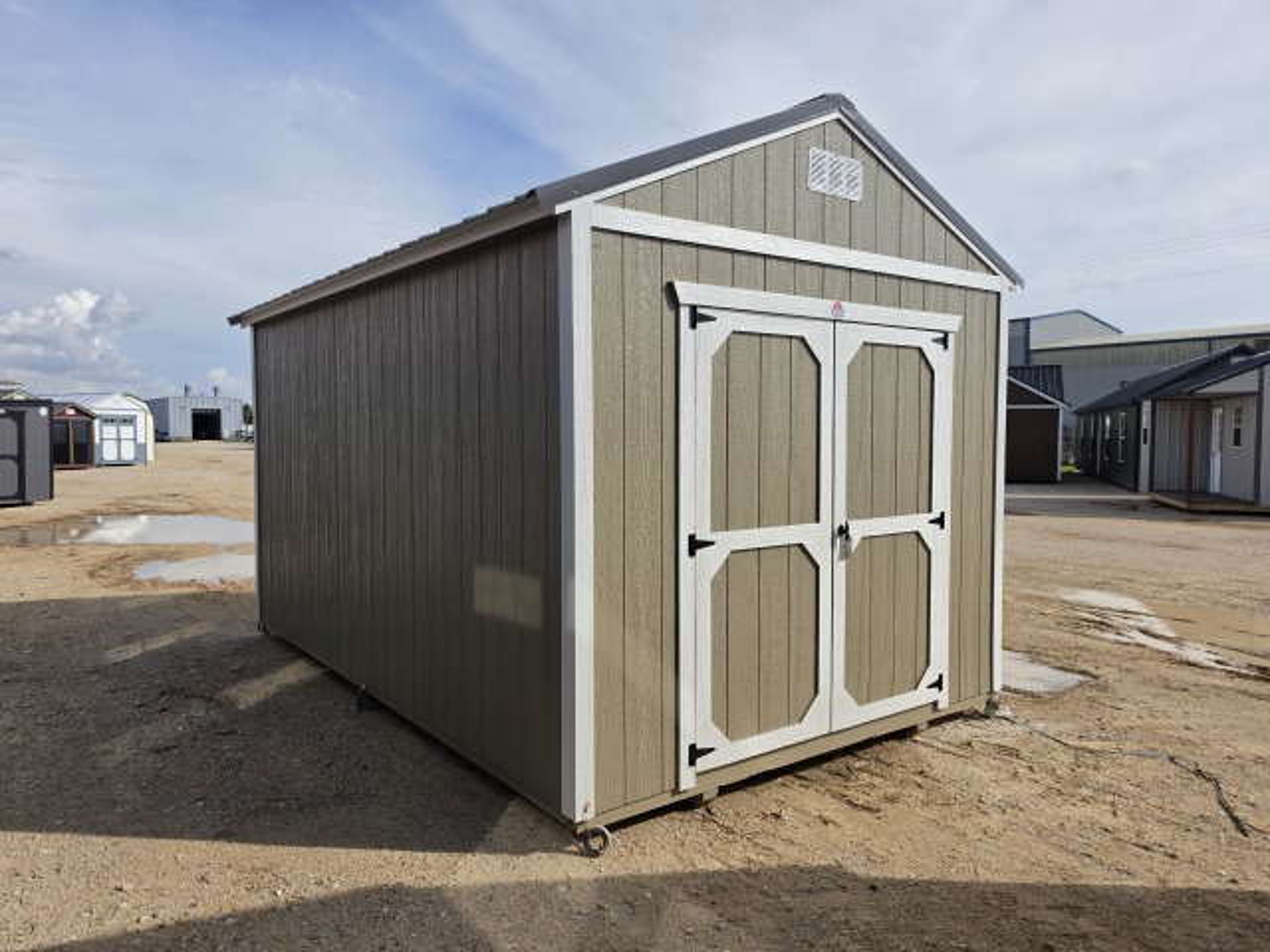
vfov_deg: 58.9
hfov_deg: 73.9
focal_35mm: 23
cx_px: 635
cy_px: 476
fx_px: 844
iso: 64
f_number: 1.4
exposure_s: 1/6806
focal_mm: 6.5
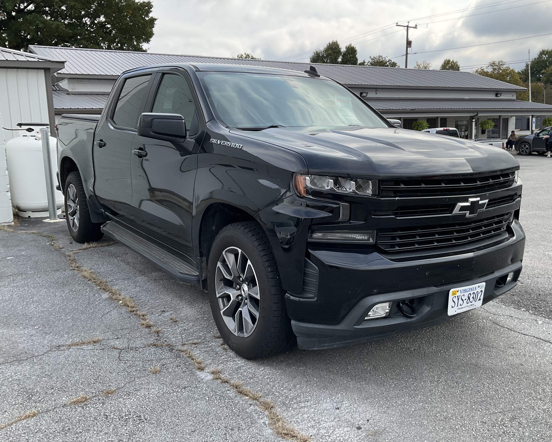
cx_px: 310
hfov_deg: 54.1
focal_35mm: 33
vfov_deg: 44.5
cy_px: 218
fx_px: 539
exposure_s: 1/650
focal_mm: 3
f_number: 1.8
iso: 25
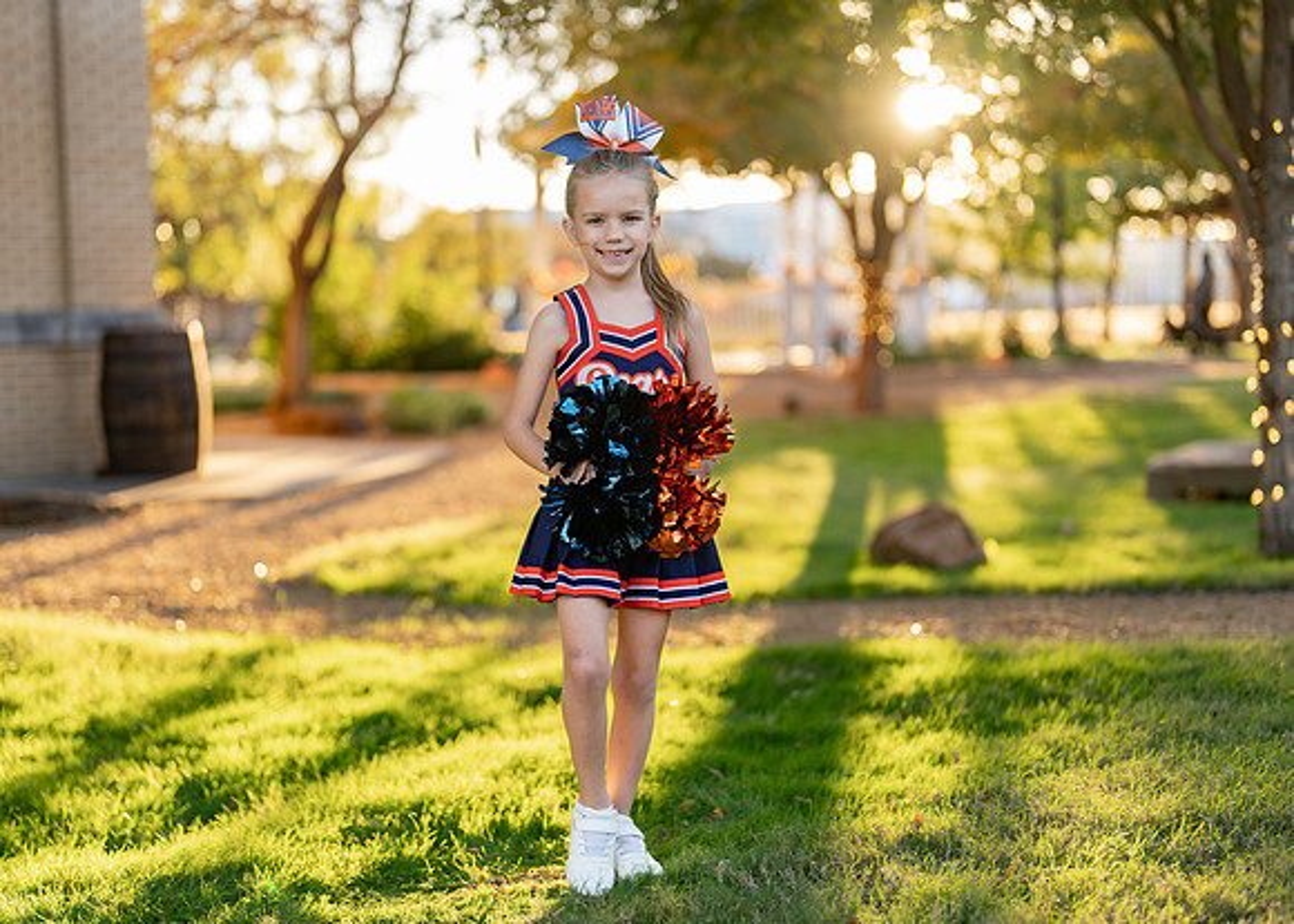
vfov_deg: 24.7
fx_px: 2108
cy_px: 497
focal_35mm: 57
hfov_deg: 34.1
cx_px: 593
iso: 100
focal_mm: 50
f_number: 1.2
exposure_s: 1/500
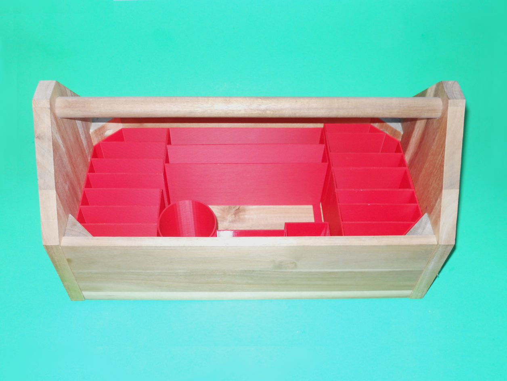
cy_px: 190
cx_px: 254
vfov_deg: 49.8
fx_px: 410
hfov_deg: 63.4
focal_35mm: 28
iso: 80
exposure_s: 1/25
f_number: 2.7
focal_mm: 5
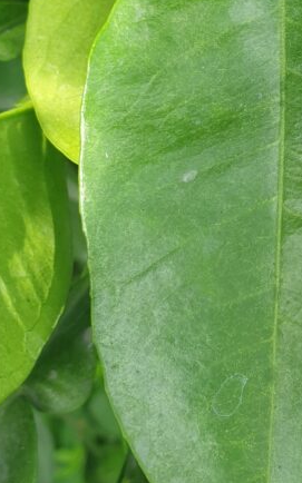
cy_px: 129
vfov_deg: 31.1
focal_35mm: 65
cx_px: 310
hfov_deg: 19.4
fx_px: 857
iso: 50
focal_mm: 4.3
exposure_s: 1/125
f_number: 2.4
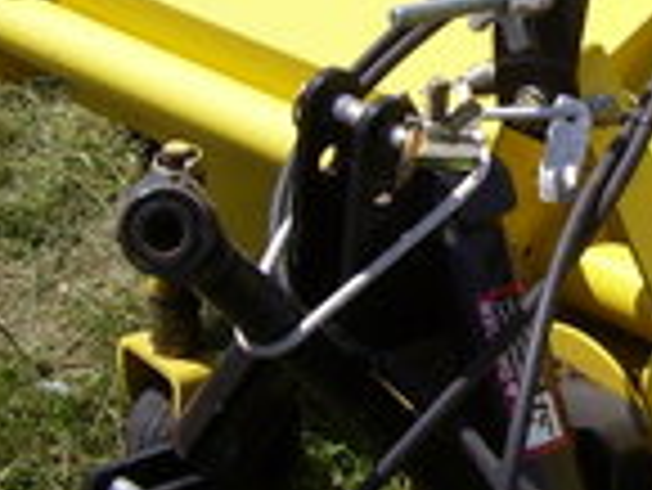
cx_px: 755
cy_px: 220
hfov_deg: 13.8
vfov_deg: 10.7
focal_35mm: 139
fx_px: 2620
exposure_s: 1/750
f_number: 4.8
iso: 80
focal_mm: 6
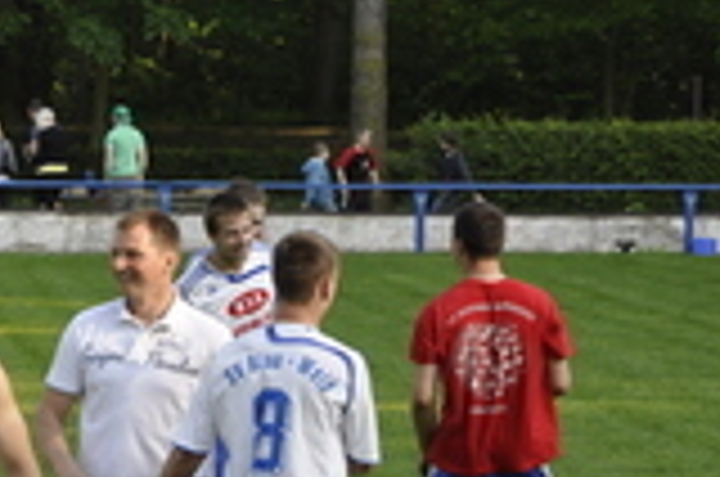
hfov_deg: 6.7
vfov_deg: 4.5
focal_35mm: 305
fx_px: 6079
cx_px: -216
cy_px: 423
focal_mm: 65
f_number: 7.1
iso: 200
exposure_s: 1/200
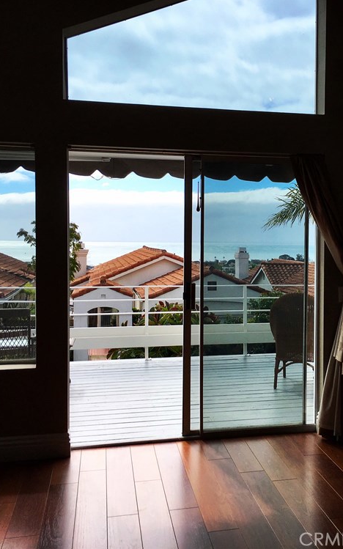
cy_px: 269
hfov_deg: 29.8
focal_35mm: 42
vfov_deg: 47.2
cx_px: 273
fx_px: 628
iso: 25
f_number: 2.2
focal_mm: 4.15
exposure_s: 1/1538
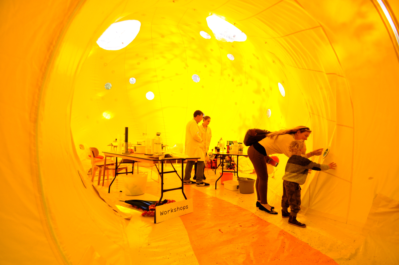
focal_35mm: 15
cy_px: 132
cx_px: 200
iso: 500
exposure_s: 1/320
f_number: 3.5
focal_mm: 10
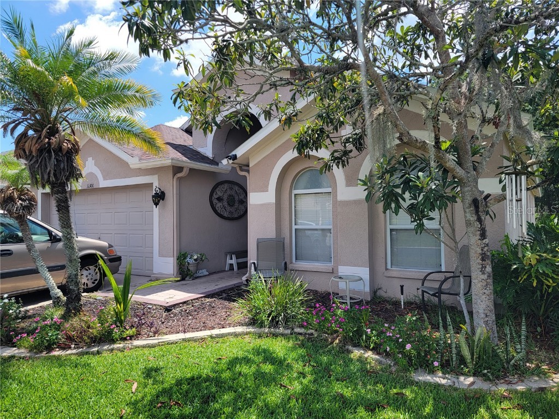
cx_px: 280
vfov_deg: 56.8
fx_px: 388
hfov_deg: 71.6
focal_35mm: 24
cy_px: 210
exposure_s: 1/560
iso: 16
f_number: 1.8
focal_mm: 6.7
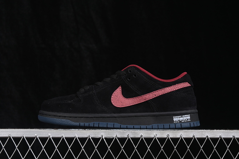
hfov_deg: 27.0
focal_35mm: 75
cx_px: 120
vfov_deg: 18.2
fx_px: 498
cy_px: 80
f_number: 6.3
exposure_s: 1/60
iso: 160
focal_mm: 50
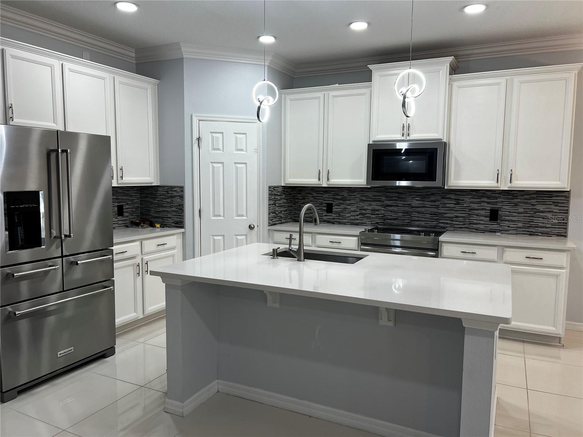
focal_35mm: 26
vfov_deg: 53.1
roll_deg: -0.4
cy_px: 218
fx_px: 438
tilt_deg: -5.1
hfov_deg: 67.3
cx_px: 292
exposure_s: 1/120
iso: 80
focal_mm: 5.7
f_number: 1.5
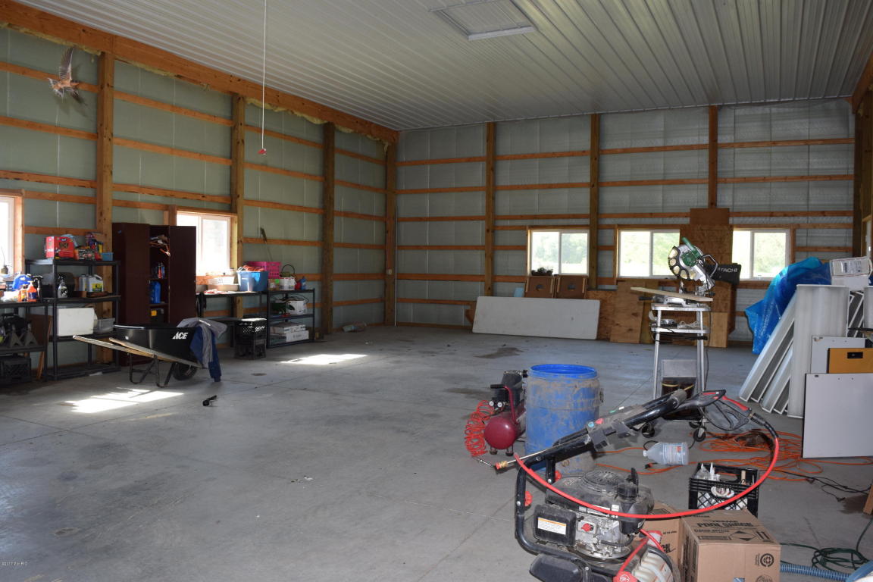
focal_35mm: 27
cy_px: 291
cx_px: 436
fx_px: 655
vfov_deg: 47.9
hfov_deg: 67.4
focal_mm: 18
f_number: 5.6
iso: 720
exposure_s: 1/125
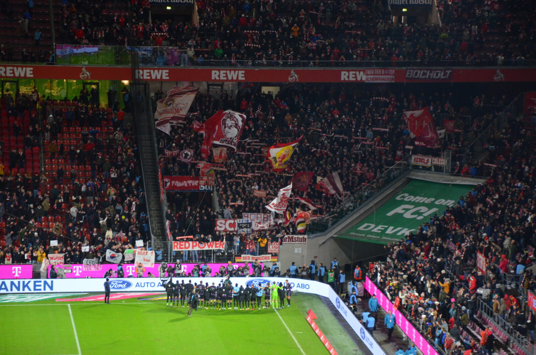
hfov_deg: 13.1
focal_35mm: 158
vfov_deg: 8.7
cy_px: 178
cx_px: 268
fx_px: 2340
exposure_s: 1/125
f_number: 5.6
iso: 1600
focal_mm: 105
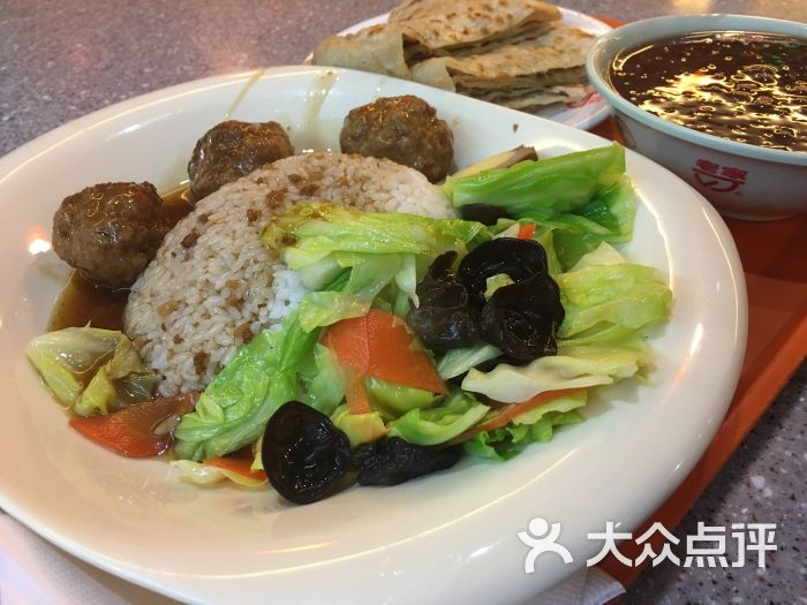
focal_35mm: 29
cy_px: 302
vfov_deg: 48.2
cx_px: 404
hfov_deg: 61.7
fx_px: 676
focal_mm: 4.15
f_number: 2.2
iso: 64
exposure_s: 1/17
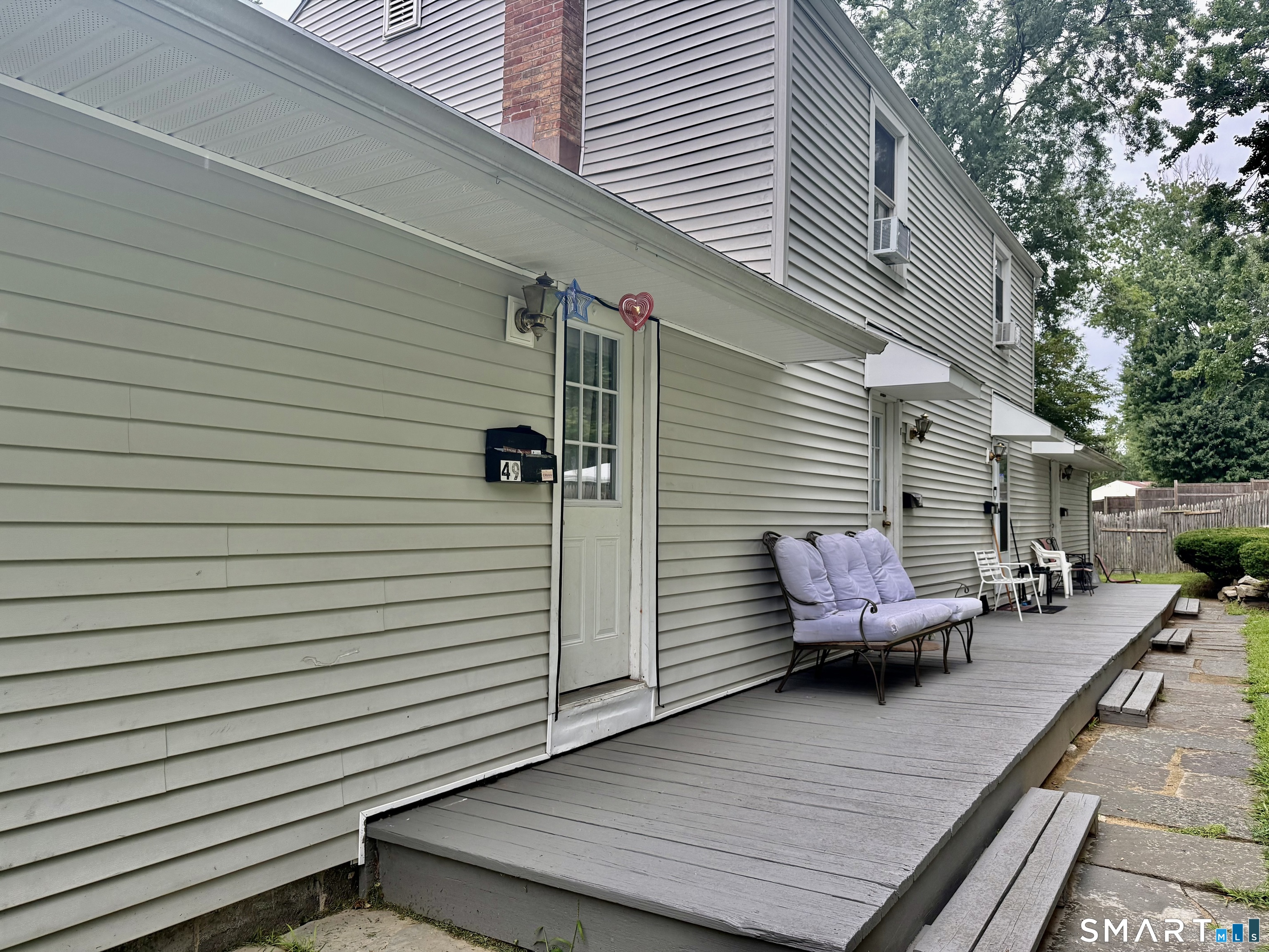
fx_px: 880
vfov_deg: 56.8
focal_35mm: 24
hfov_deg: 71.6
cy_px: 476
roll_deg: -0.7
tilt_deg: +3.5
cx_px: 634
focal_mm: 6.76
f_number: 1.78
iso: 100
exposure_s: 1/421
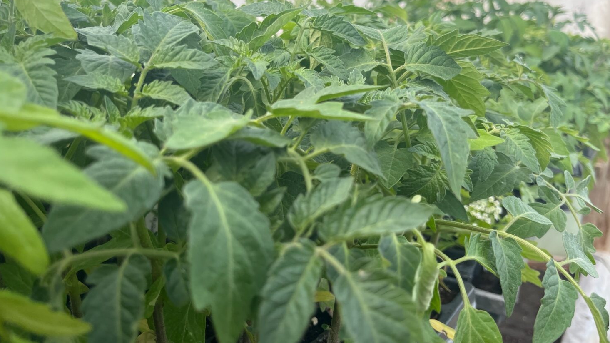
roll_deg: -3.1
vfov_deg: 40.1
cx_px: 311
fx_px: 469
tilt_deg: -11.4
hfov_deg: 66.1
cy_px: 155
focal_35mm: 29
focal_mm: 5.1
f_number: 1.6
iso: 50
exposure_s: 1/827
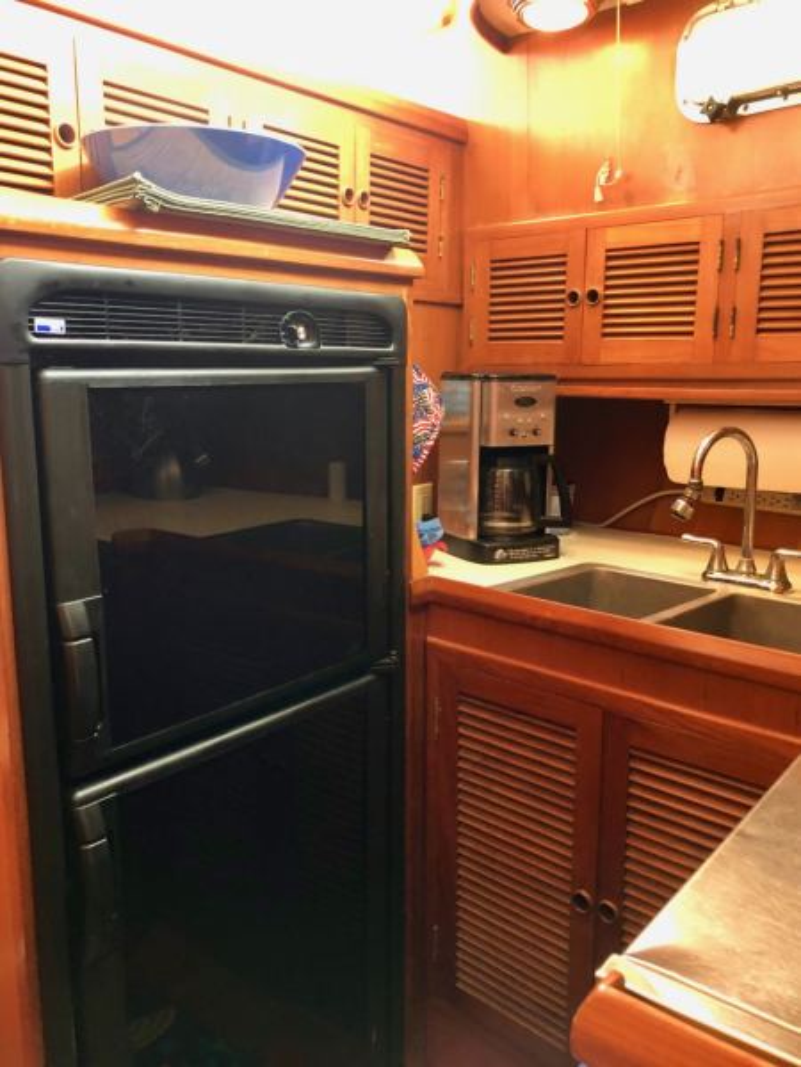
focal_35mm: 28
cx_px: 400
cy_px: 534
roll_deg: -2.6
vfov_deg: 63.4
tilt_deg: -8.4
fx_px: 864
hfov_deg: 49.7
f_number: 1.8
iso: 100
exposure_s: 1/9
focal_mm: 3.99
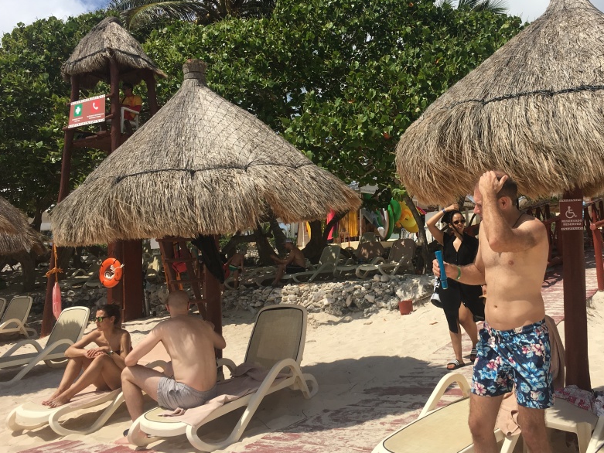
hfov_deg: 48.3
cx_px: 395
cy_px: 181
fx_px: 663
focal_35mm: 38
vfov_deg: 37.6
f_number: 2.2
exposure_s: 1/2653
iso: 25
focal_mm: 4.15
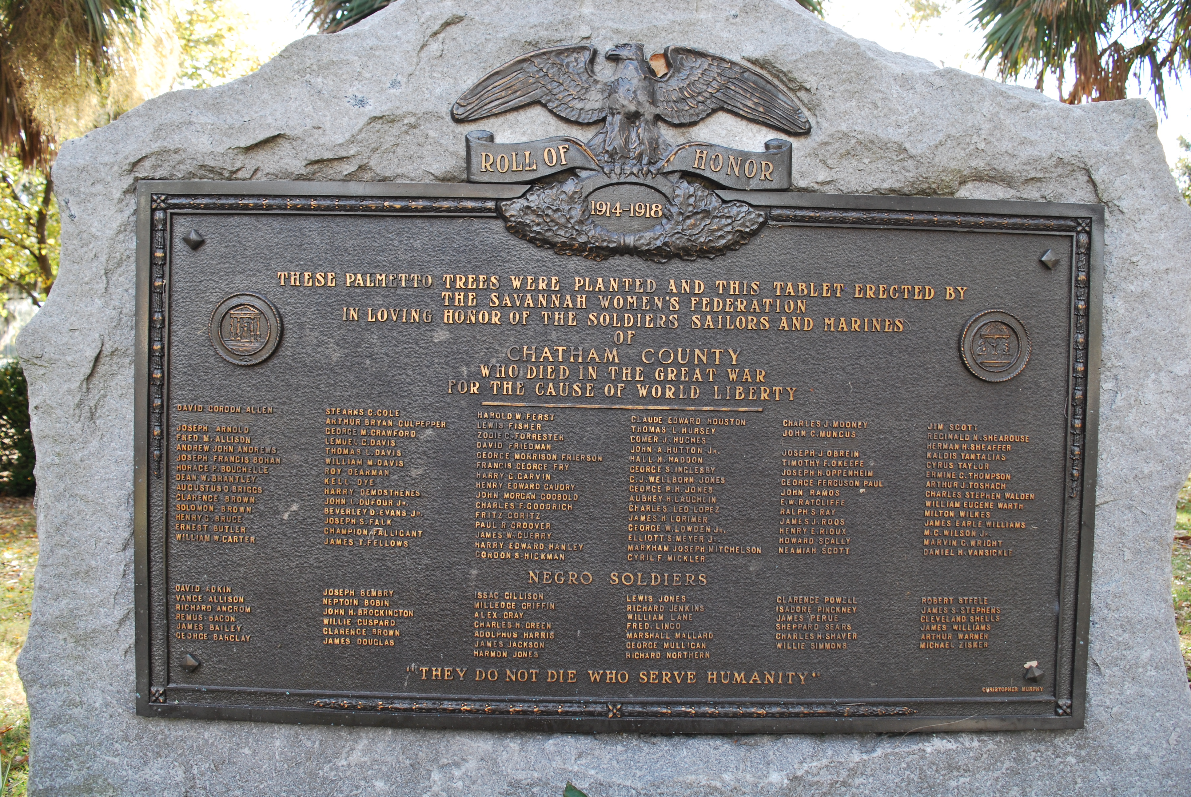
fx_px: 894
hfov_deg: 67.3
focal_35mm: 27
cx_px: 596
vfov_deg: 48.0
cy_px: 398
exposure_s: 1/100
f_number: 5
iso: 200
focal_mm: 18
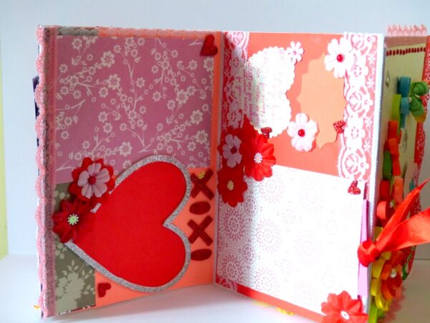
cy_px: 162
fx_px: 696
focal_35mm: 56
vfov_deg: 26.1
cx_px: 215
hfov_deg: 34.3
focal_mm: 10.1
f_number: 2.8
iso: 250
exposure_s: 1/60
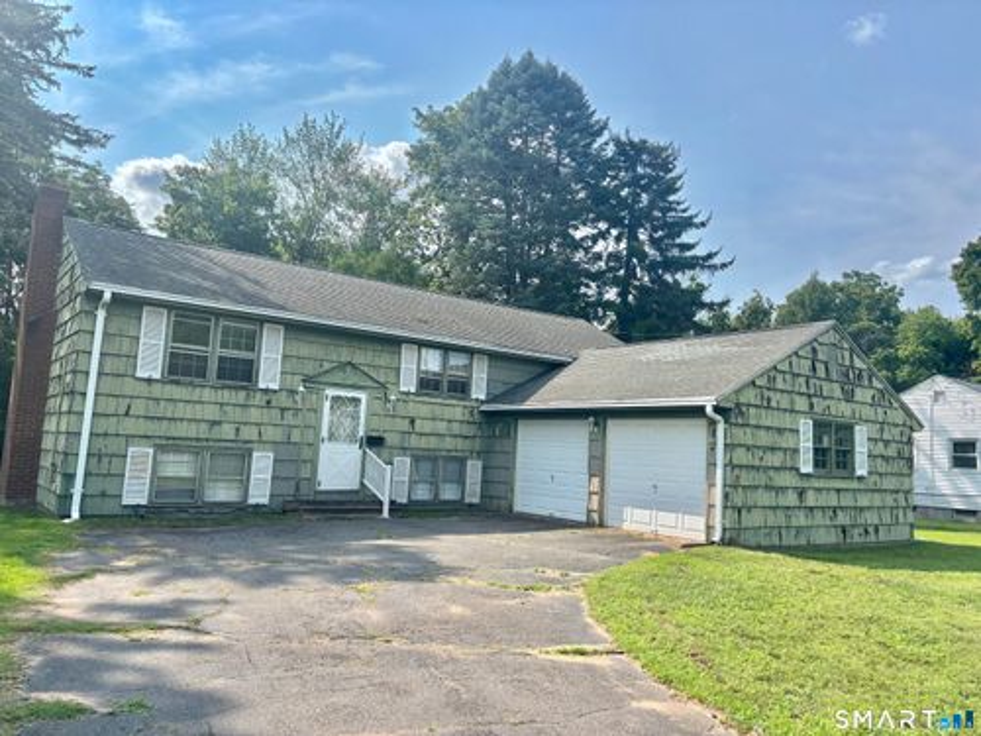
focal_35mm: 26
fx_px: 737
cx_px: 490
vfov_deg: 53.1
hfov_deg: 67.3
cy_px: 368
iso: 50
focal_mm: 5.96
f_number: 1.6
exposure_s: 1/3205
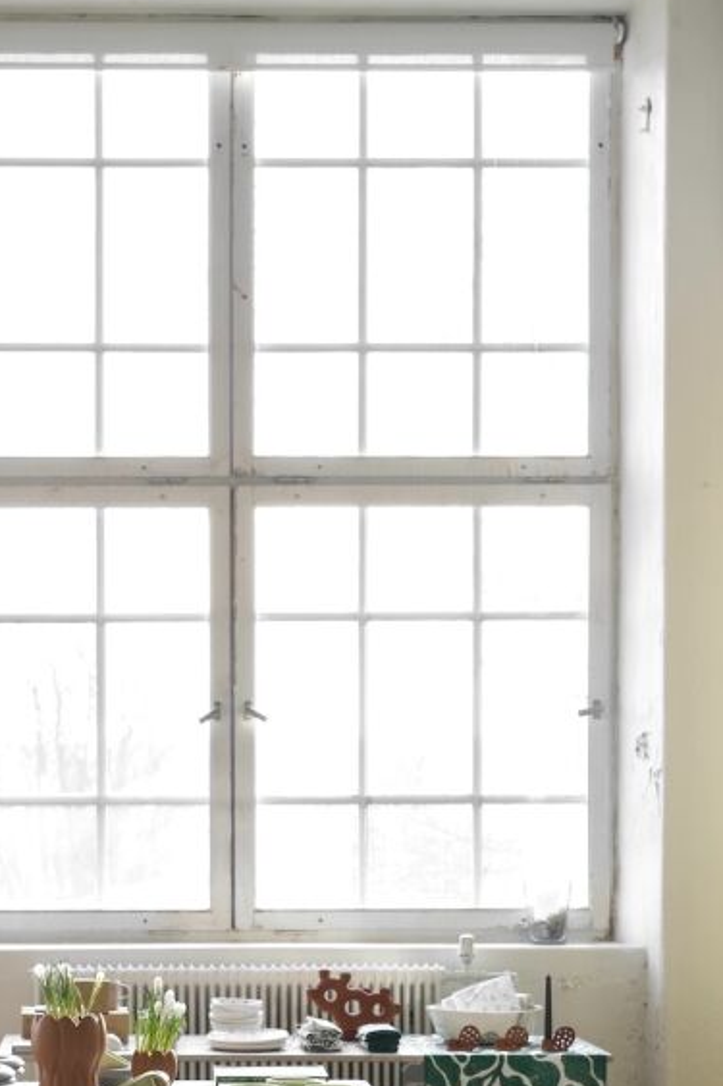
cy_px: 876
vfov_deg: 23.3
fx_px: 2592
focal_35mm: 86
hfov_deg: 15.8
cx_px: 176
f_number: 3.2
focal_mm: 29.2
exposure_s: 1/125
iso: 160
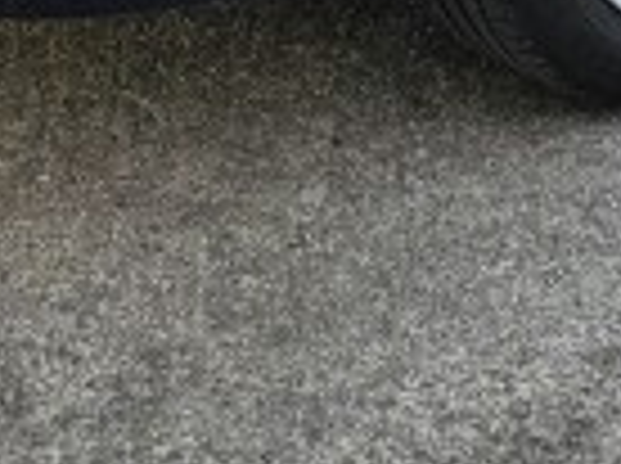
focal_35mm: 107
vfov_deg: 11.9
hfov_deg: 18.1
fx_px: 1916
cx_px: 549
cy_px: -541
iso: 64
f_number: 1.7
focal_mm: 6.3
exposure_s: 1/180
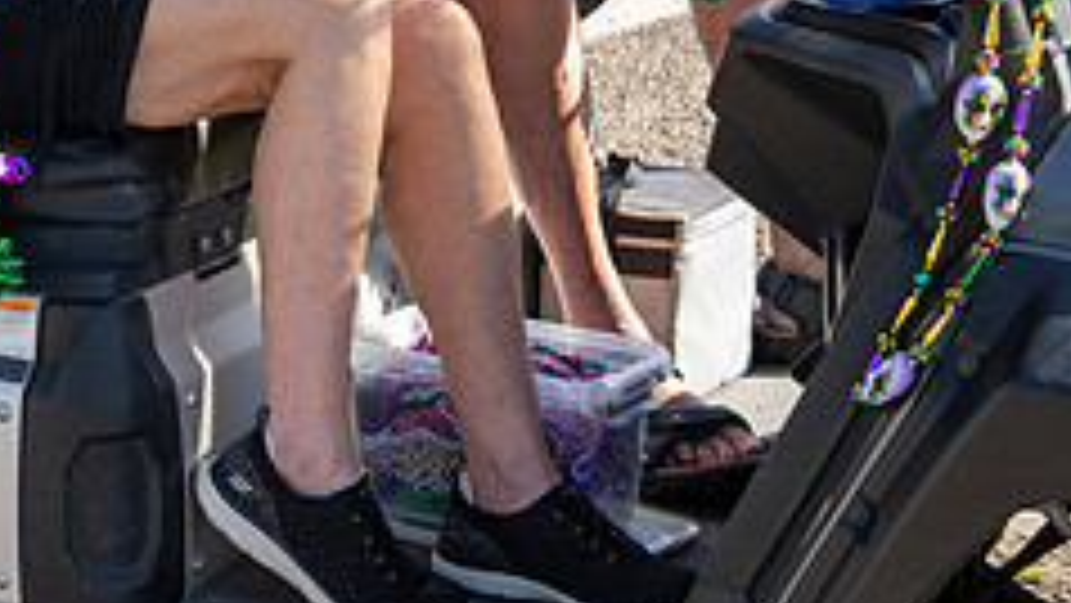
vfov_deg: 10.3
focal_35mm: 115
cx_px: -99
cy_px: -223
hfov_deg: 18.0
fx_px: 3267
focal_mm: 45
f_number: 6.3
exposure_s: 1/640
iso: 1000
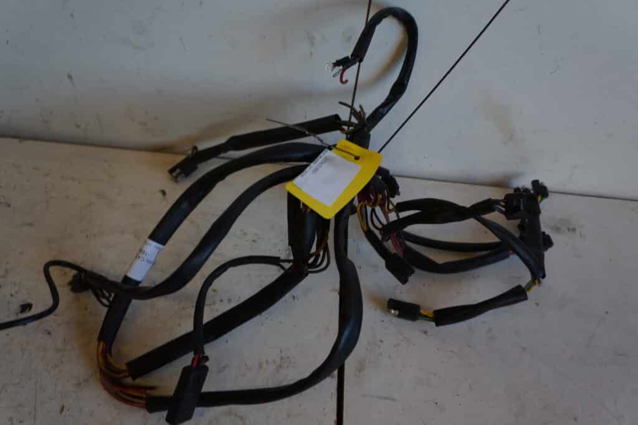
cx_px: 319
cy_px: 212
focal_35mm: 36
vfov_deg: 36.9
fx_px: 638
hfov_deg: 53.1
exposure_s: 1/60
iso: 250
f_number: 4
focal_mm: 24
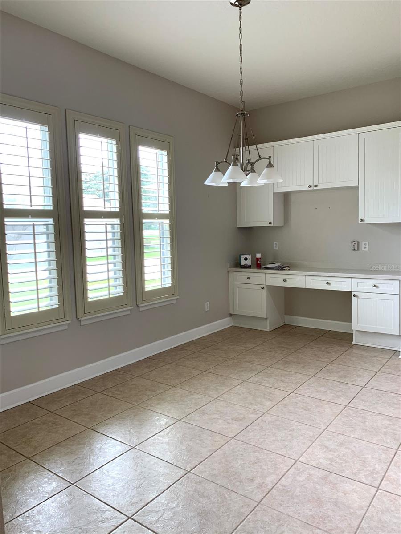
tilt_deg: -3.6
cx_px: 200
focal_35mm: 26
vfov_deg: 67.3
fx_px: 402
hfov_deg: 53.1
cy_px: 267
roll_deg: +0.8
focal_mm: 4.25
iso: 80
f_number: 1.8
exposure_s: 1/120
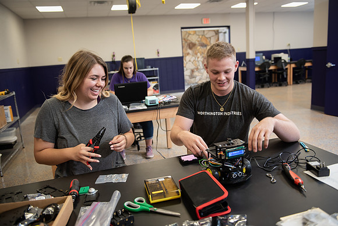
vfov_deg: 42.3
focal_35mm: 31
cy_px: 113
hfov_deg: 60.3
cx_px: 169
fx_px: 291
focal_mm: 31
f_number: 3.5
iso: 640
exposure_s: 1/160
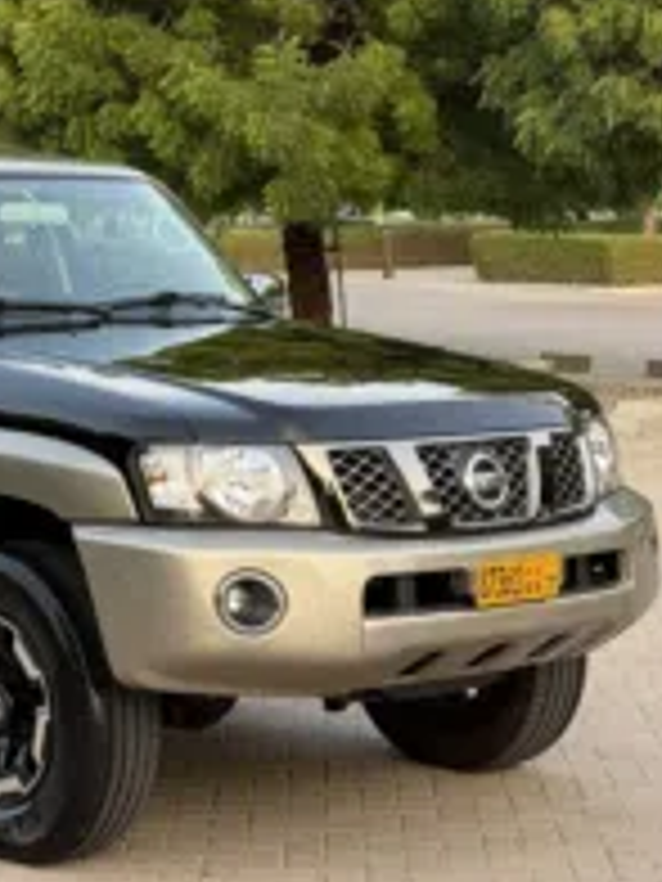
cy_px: 40
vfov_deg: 19.6
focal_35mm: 98
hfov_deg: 14.9
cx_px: 14
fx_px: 2499
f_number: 1.78
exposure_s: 1/337
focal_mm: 6.76
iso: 100
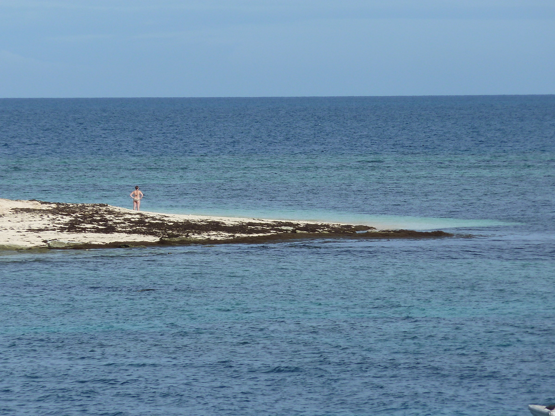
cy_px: 208
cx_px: 278
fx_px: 6397
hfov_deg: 5.0
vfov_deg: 3.7
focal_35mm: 399
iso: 80
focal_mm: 49.2
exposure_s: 1/500
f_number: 5.6
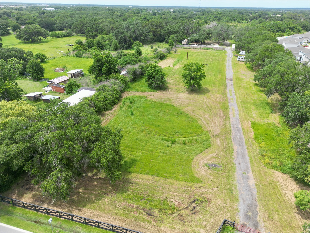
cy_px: 116
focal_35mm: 24
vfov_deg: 56.8
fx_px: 215
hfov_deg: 71.6
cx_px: 155
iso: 100
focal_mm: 6.72
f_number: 1.7
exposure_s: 1/1500
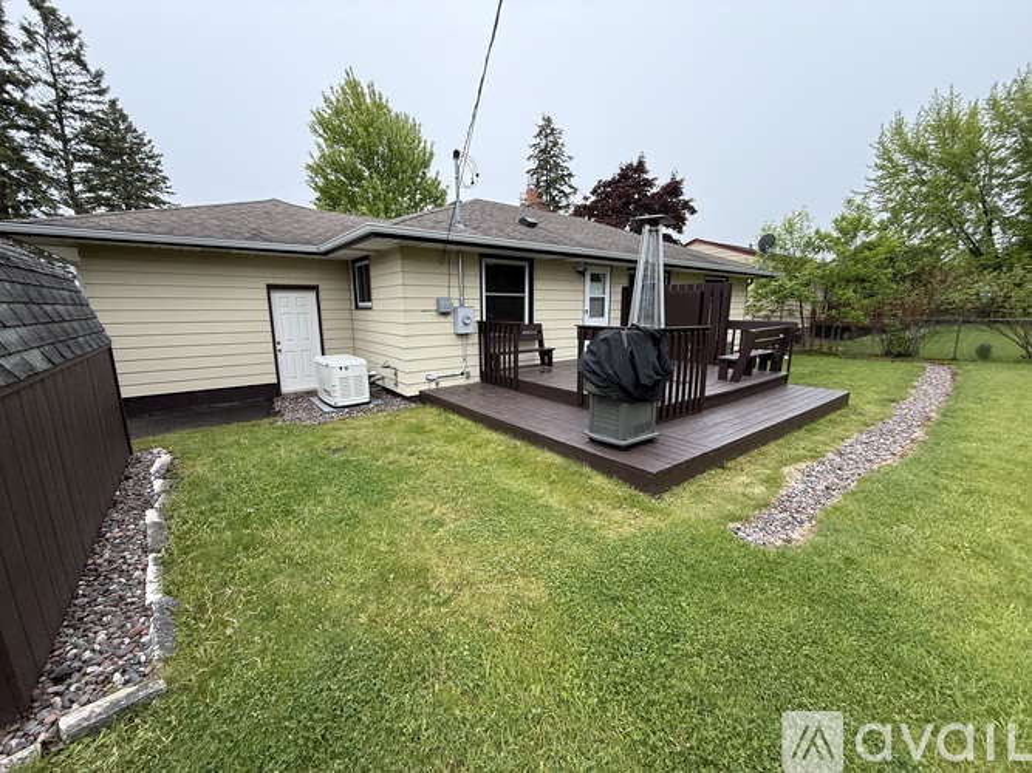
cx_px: 516
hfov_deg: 102.1
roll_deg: +0.6
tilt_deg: -11.1
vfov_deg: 85.7
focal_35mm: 14
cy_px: 386
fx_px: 417
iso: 64
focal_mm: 2.22
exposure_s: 1/270
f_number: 2.2
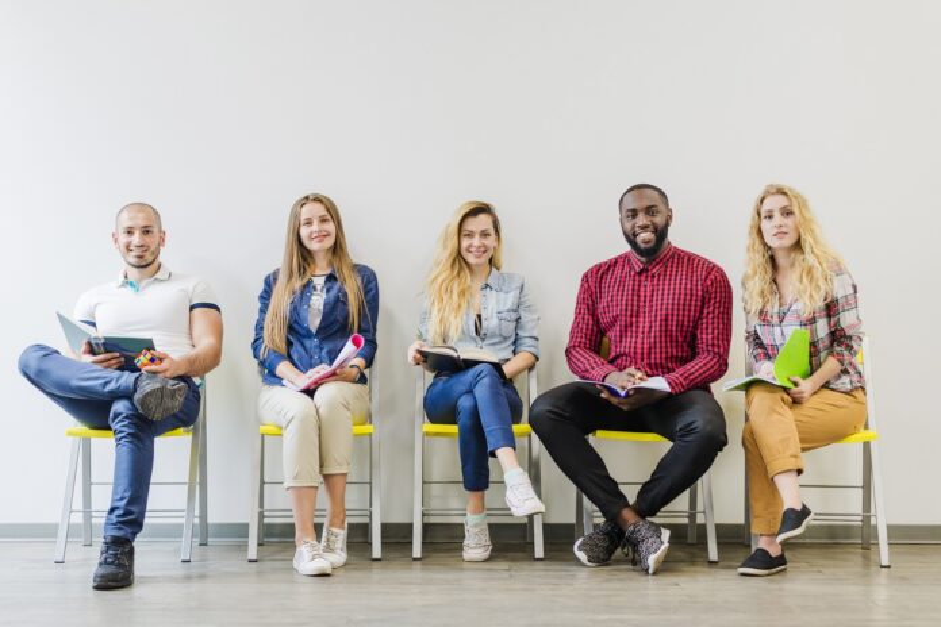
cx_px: 470
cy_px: 314
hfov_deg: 39.6
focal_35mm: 50
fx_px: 1307
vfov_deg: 27.0
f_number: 2.8
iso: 640
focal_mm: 50
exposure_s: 1/160
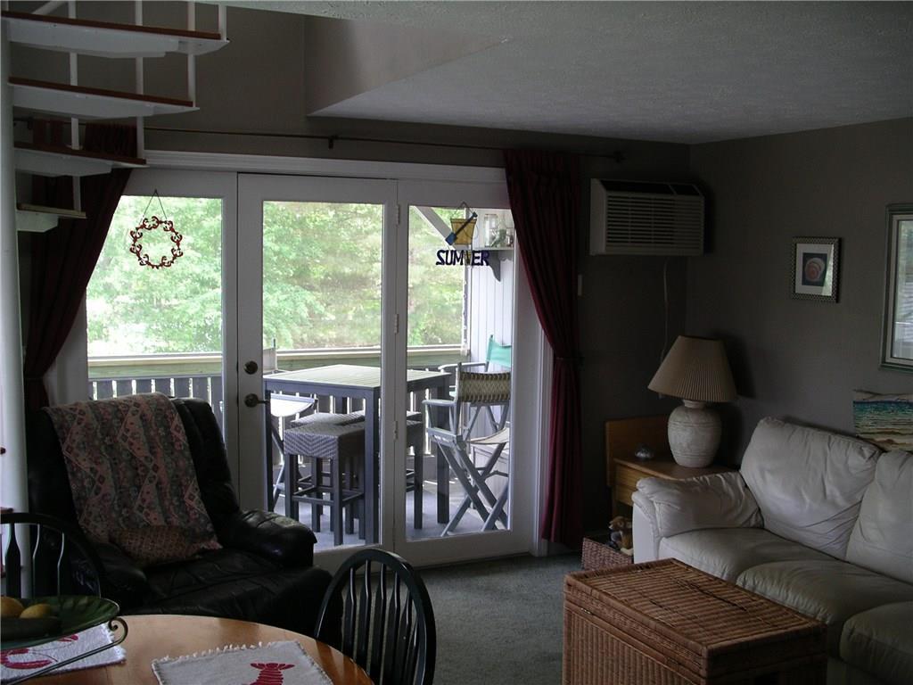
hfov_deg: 50.1
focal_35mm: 37
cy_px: 342
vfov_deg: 38.7
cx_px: 456
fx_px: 976
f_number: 2.8
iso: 125
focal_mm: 7.8
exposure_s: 1/40
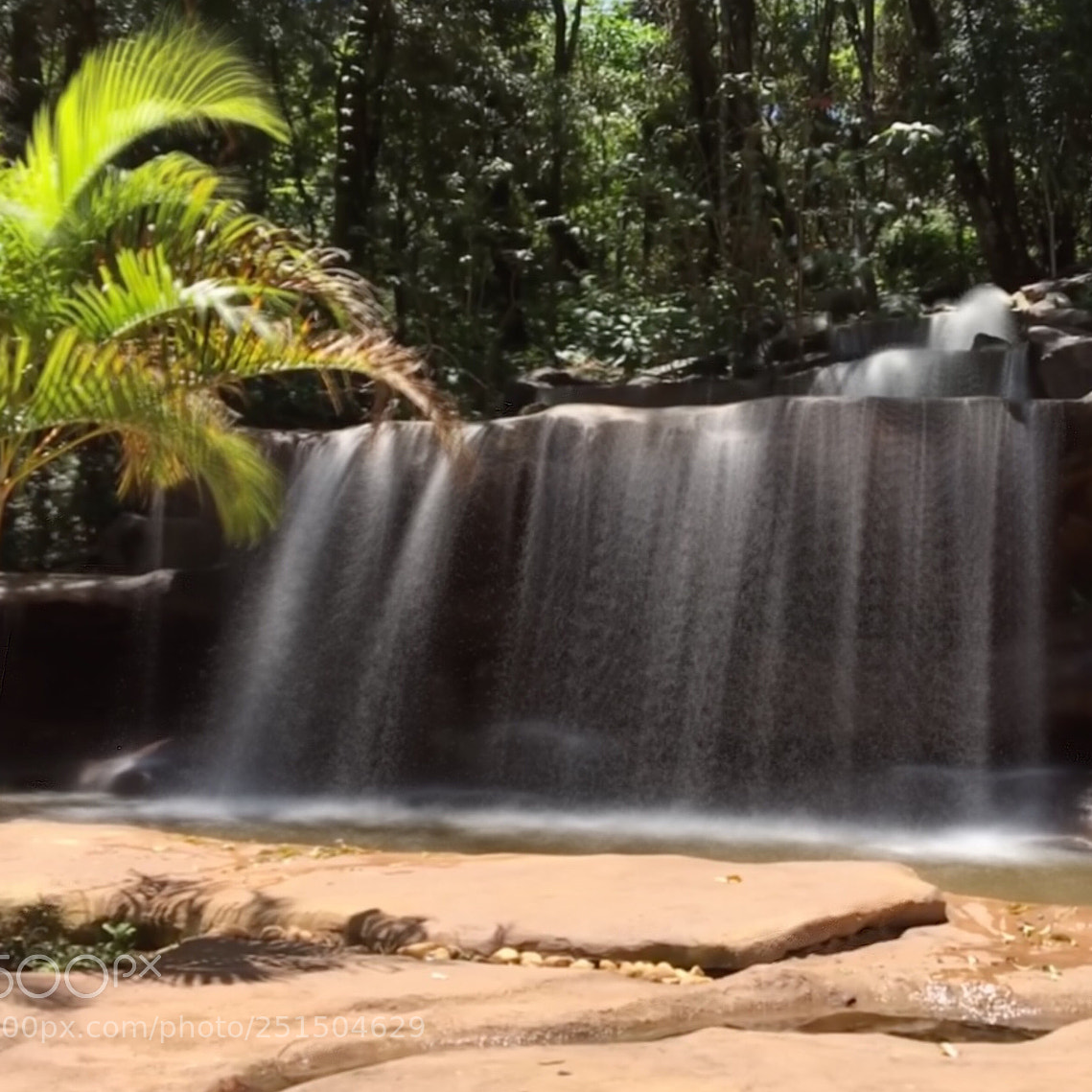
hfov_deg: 45.6
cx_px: 690
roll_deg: -1.2
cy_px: 527
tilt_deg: +8.0
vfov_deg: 46.0
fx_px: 1285
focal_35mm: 36
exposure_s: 1/827
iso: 25
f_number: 2.2
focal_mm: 4.15
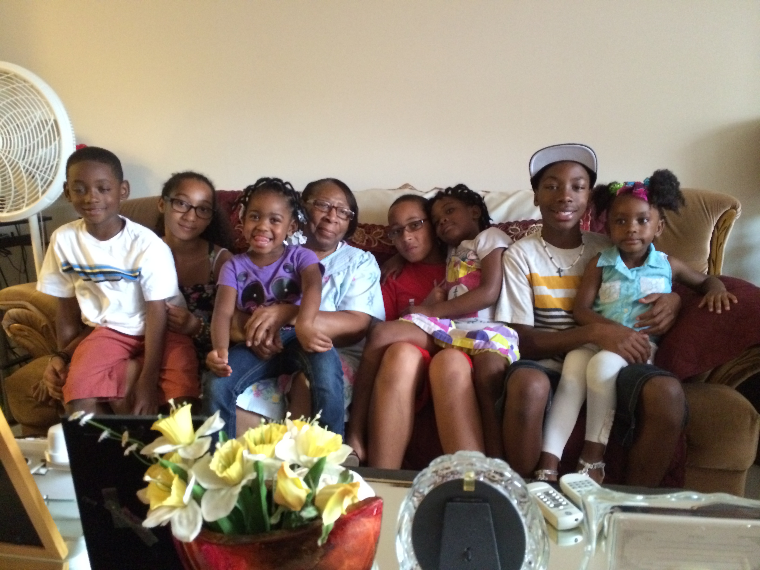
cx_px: 380
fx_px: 659
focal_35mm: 30
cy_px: 285
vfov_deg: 46.8
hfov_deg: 60.0
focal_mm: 4.12
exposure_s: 1/15
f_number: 2.2
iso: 500
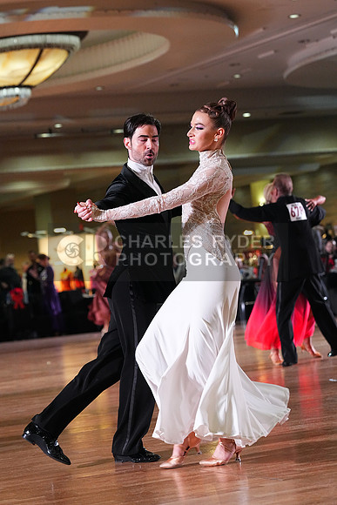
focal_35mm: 115
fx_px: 1614
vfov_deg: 17.8
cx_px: 168
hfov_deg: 11.9
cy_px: 252
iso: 6400
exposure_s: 1/400
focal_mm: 115
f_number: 5
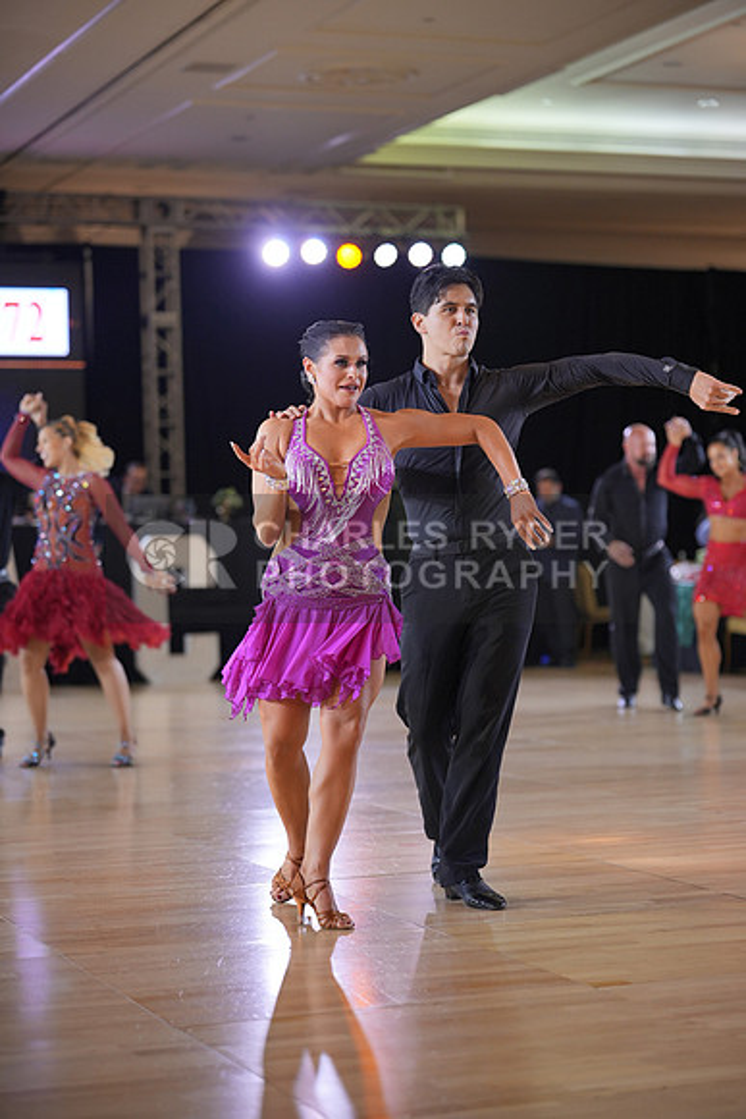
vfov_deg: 27.0
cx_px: 373
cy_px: 560
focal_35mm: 75
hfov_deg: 18.2
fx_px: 2330
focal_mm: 75
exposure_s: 1/500
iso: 800
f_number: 2
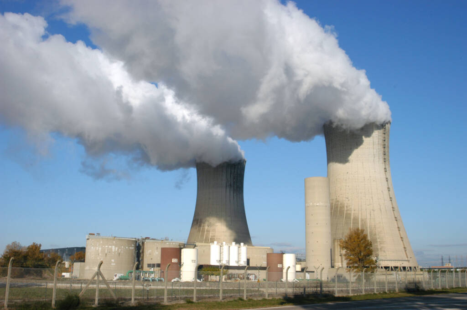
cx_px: 234
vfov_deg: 34.2
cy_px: 155
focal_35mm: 39
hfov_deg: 49.6
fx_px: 505
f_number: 13
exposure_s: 1/640
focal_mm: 26
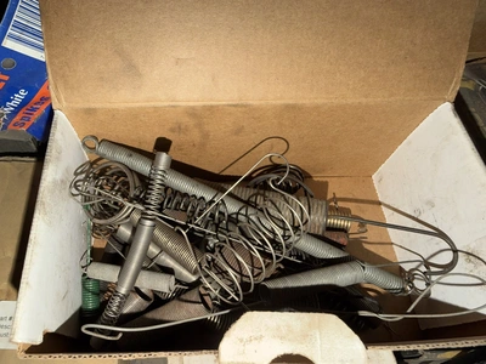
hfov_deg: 71.6
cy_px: 182
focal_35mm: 24
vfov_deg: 56.8
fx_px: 337
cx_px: 243
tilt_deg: -67.7
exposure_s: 1/60
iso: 25
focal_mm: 2.22
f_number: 2.2
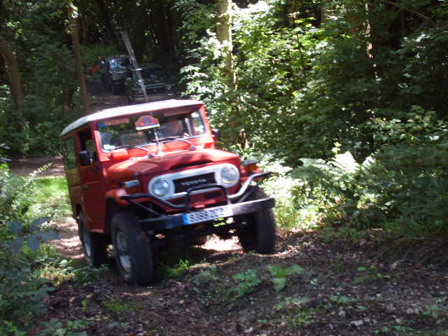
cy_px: 168
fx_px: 789
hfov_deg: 31.7
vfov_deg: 24.0
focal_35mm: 61
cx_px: 224
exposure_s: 1/45
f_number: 3.6
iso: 56
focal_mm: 10.3
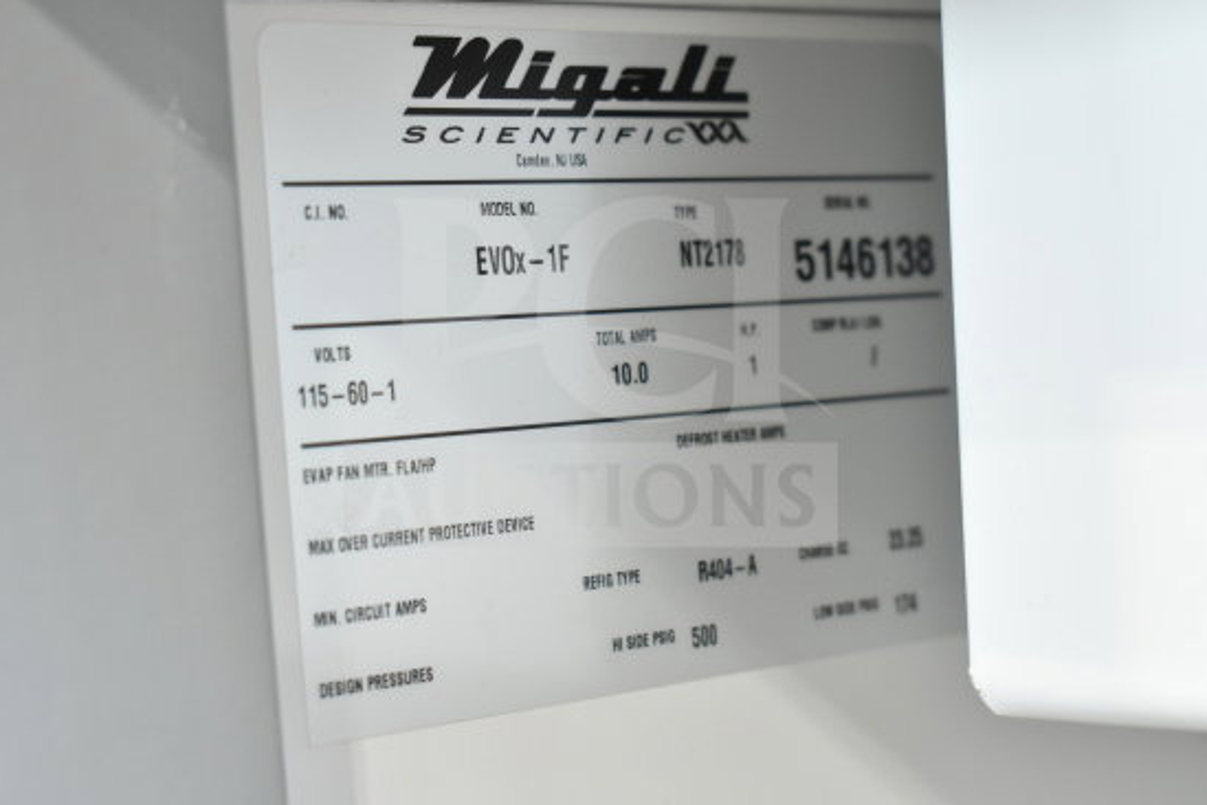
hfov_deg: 28.8
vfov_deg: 19.5
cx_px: 589
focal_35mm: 70
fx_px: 2347
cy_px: 373
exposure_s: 1/60
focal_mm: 42
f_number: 5
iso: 1800
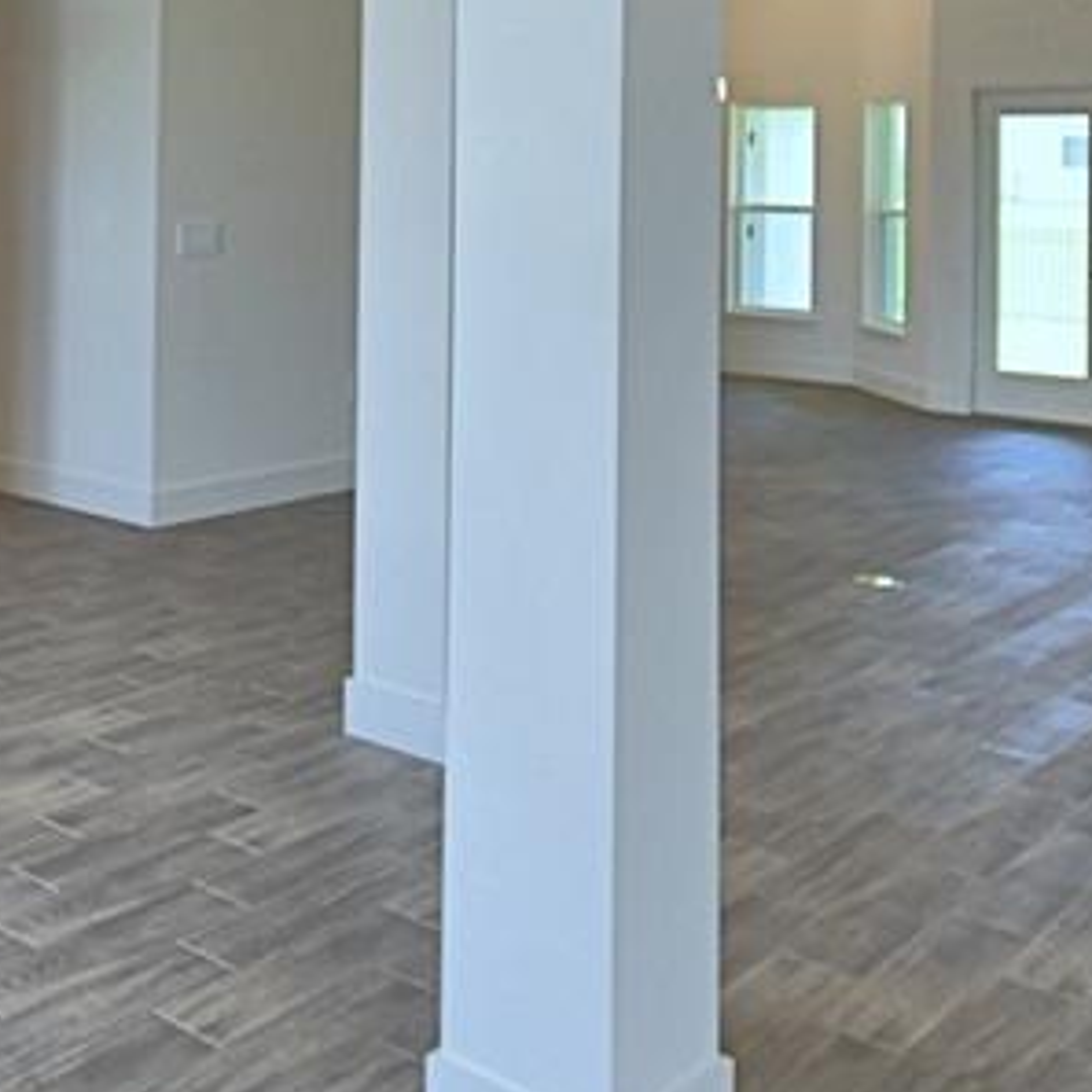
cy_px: 154
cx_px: 235
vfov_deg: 36.5
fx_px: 1570
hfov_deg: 37.1
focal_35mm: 44
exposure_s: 1/125
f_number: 4.5
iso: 280
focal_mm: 10
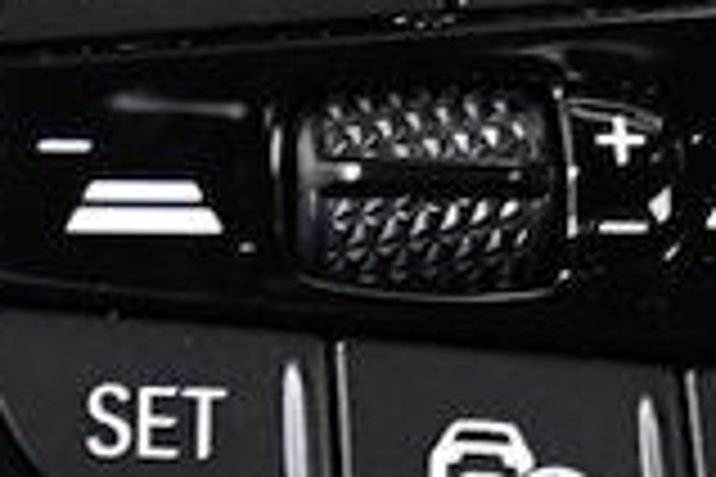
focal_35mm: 542
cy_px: -115
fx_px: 10779
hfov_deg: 3.8
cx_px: 761
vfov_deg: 2.5
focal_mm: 56
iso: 2500
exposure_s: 1/60
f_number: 5.6
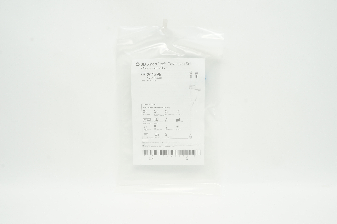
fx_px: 295
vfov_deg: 41.6
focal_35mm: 32
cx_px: 168
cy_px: 112
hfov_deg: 59.5
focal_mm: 21
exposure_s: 1/10
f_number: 13
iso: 400
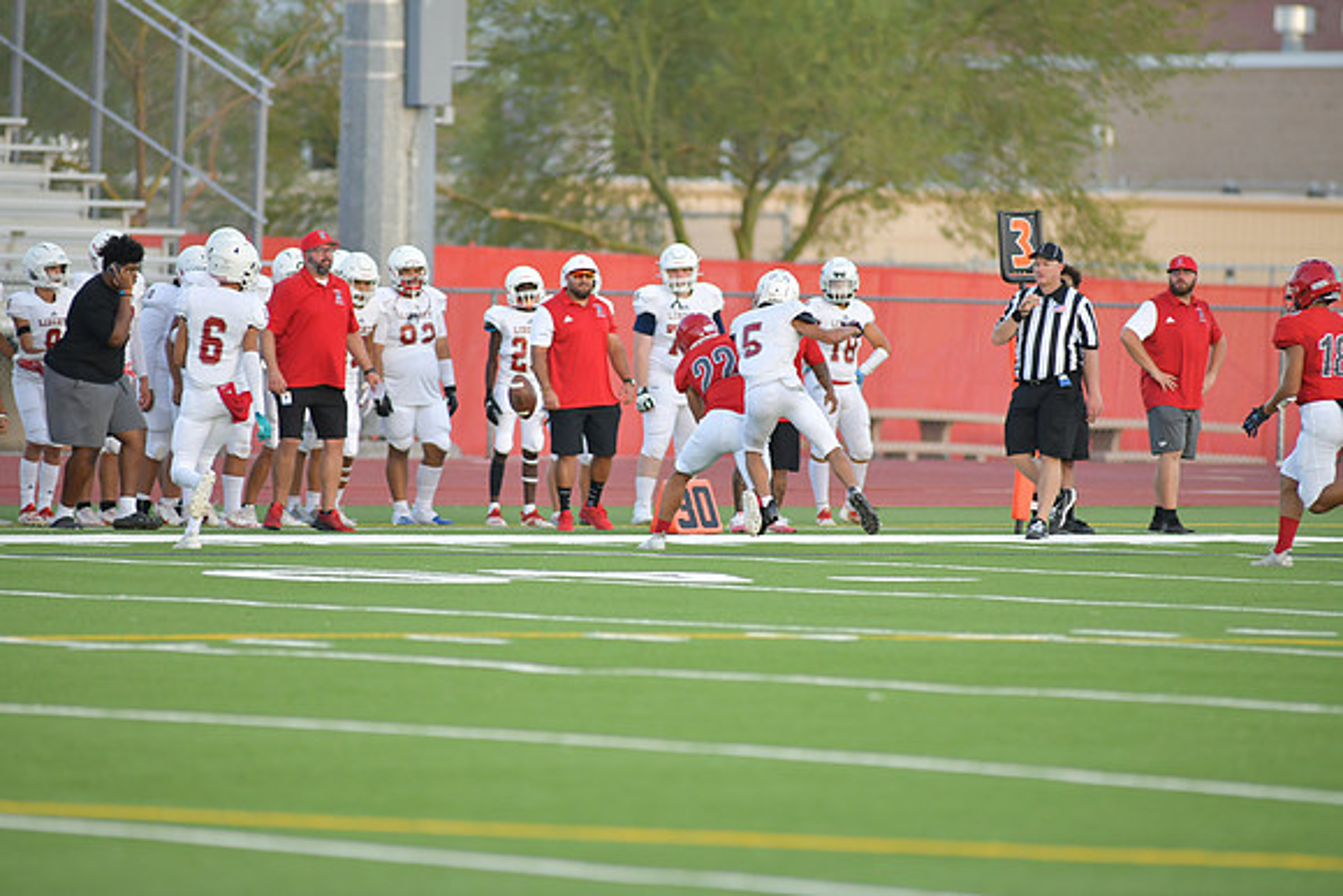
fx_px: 11194
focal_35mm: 300
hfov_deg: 6.9
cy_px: 448
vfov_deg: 4.6
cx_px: 672
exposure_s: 1/1250
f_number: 3.5
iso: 800
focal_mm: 300
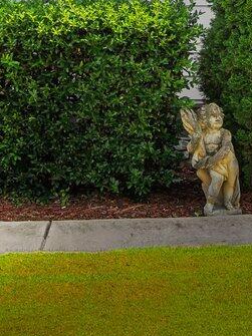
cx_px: 289
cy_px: -108
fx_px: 1428
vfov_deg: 13.0
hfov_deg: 10.0
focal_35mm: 147
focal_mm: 25
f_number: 4.5
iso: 100
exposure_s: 1/90
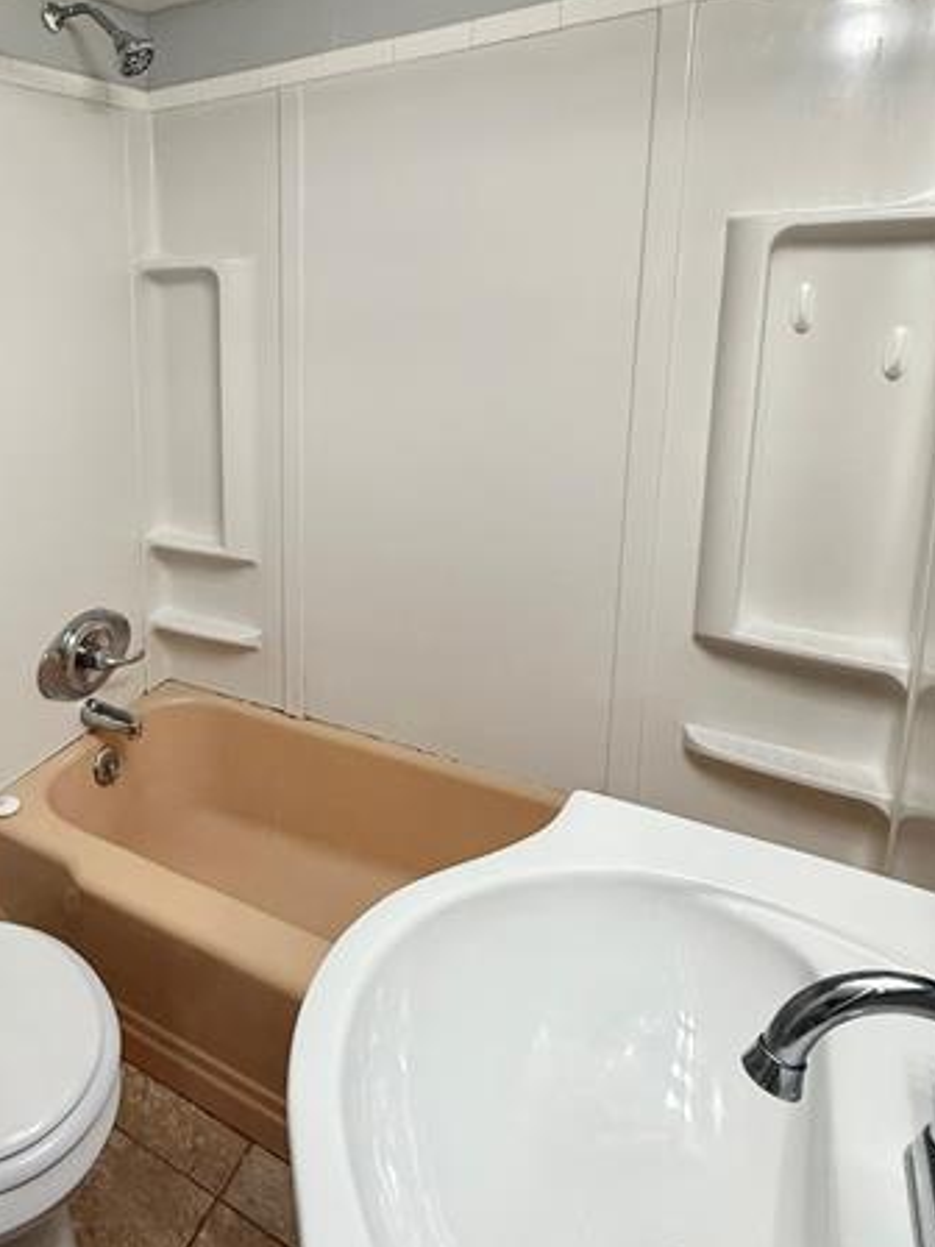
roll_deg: +1.1
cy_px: 431
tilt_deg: -8.6
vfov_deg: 69.8
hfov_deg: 52.1
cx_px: 150
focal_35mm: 24
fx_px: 864
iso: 250
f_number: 2.2
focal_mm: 2.22
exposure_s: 1/120
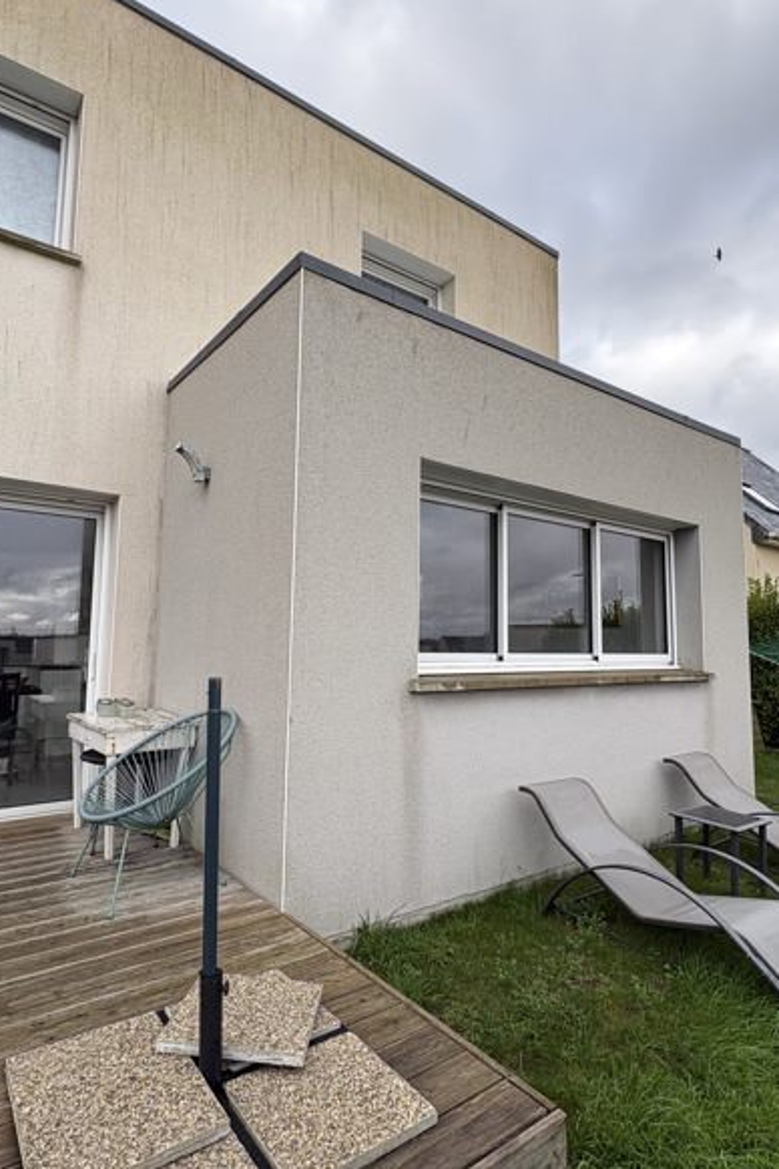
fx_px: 649
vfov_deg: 84.0
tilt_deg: +6.5
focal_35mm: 20
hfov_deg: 61.9
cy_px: 584
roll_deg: -0.6
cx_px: 387
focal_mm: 2.22
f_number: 2.2
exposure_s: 1/435
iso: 50
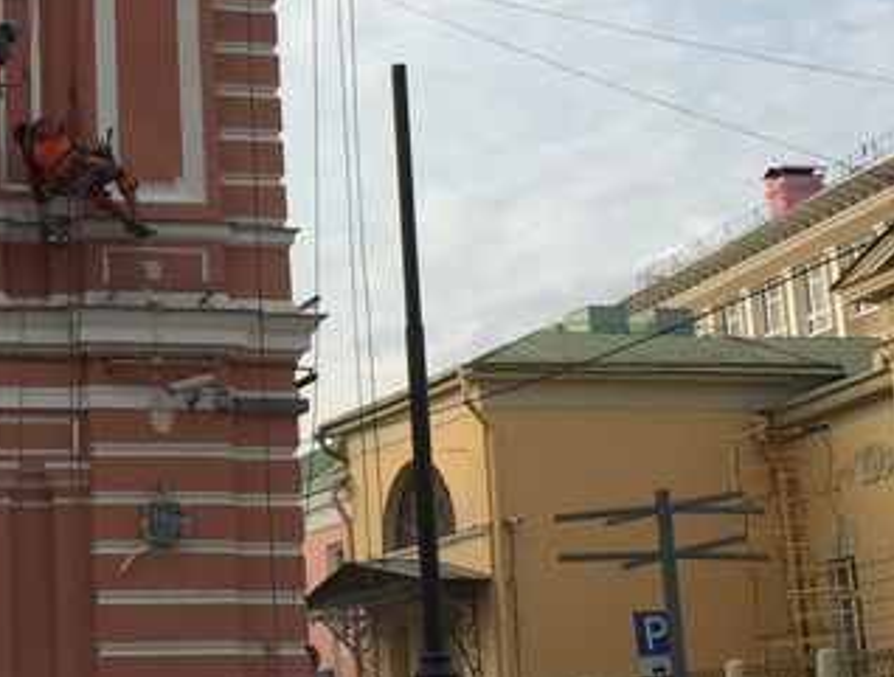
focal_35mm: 73
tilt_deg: +15.2
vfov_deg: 20.0
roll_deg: +2.7
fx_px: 1892
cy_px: 108
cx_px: -90
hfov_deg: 24.8
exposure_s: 1/807
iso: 32
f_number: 2.2
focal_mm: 4.15
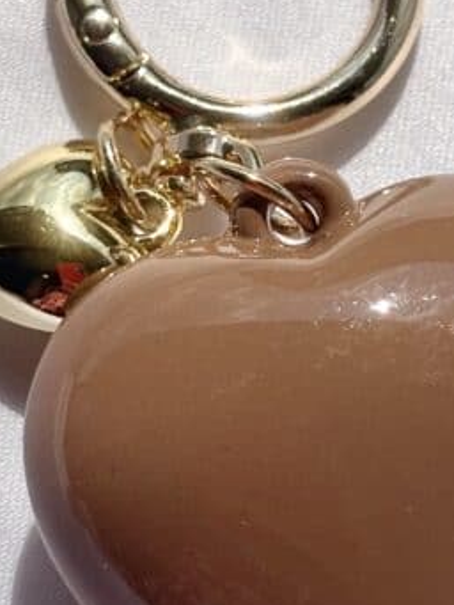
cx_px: 282
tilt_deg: -62.3
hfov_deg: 9.5
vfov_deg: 12.7
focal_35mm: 156
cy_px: 273
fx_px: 2726
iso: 32
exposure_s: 1/12048
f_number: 1.6
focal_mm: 5.96
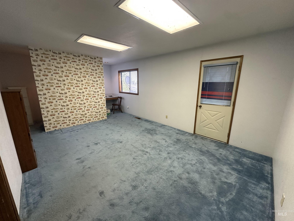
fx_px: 119
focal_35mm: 14
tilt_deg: -13.3
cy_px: 110
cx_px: 147
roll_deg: -0.6
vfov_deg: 85.7
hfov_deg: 102.1
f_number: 2.2
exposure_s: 1/120
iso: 320
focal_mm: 2.22
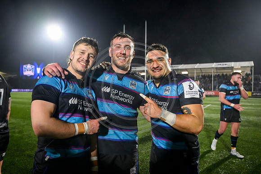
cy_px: 87
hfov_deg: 67.4
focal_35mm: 27
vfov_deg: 48.0
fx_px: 196
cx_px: 130
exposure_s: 1/3200
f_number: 3.2
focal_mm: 27
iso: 8000
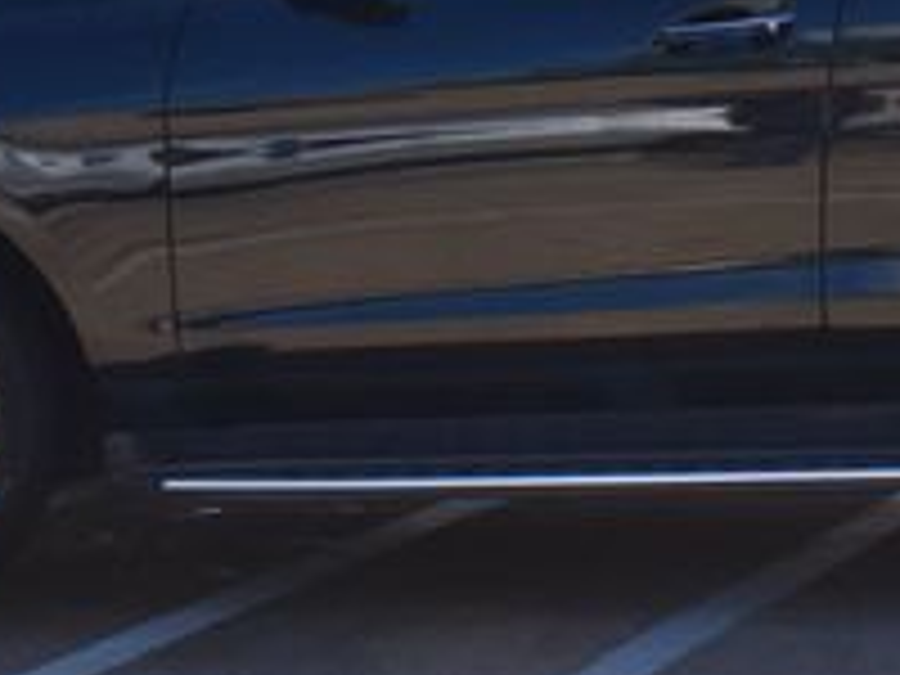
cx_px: 796
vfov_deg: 9.3
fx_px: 4082
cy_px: -171
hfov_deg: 12.5
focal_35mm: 157
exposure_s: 1/500
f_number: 11
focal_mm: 34
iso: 400
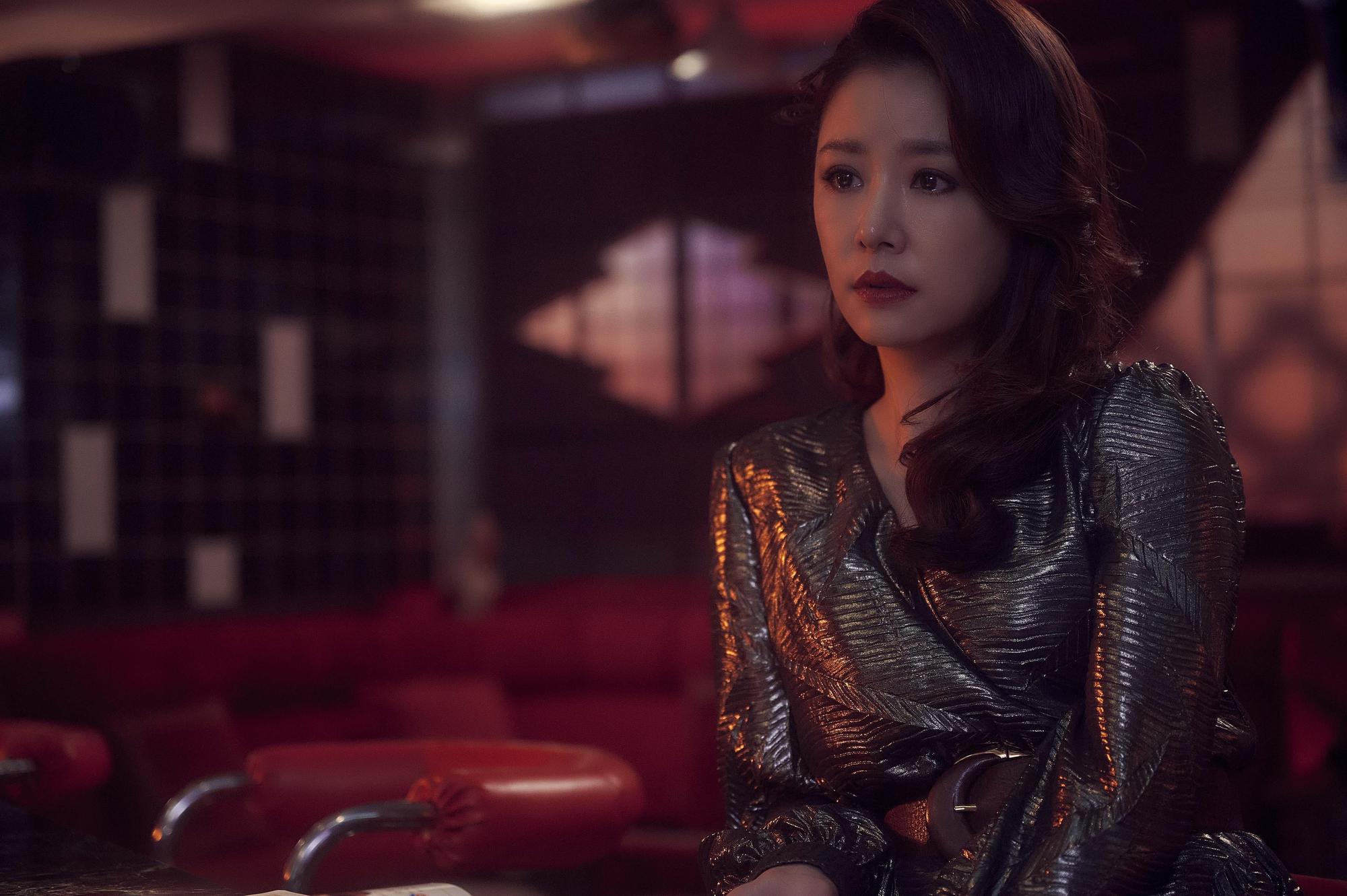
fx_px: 2618
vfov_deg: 19.4
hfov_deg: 28.9
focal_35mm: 70
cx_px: 674
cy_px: 448
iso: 3200
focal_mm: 70
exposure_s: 1/125
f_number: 2.8
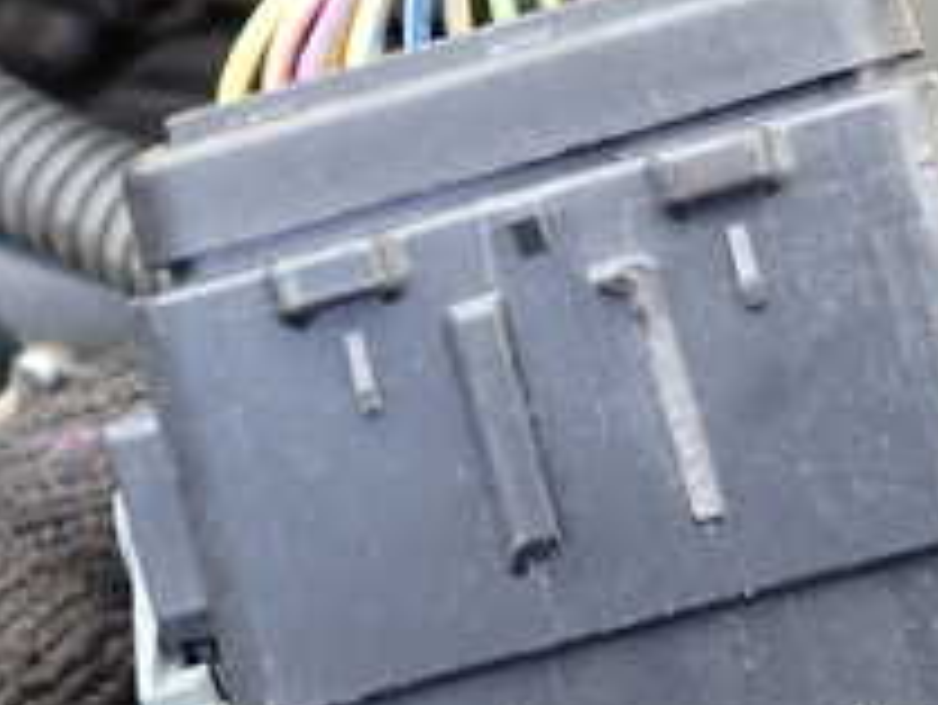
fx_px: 2332
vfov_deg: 17.0
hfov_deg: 22.4
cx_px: 763
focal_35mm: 86
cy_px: 130
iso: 100
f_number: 2.3
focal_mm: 5.4
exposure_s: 1/100
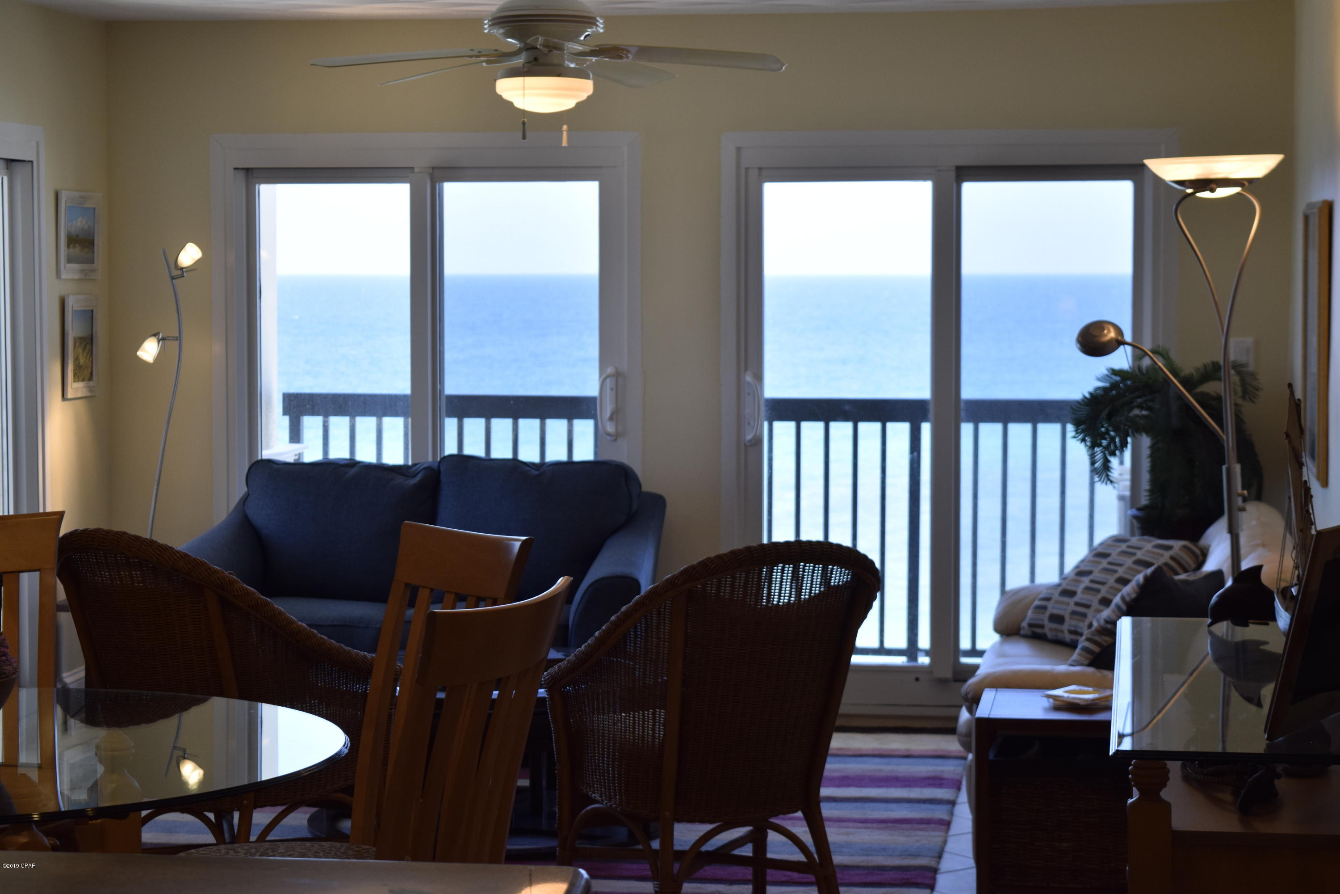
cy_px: 447
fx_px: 2791
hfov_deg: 27.0
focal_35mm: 75
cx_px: 670
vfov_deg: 18.2
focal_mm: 50
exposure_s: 1/160
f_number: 6.3
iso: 400
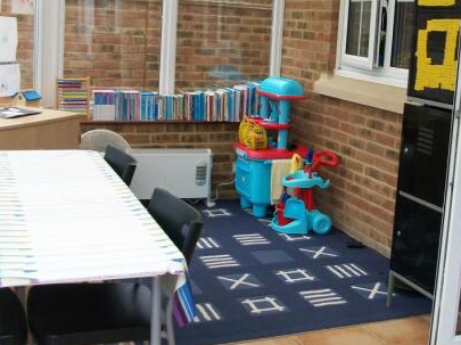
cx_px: 290
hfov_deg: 38.7
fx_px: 652
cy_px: 114
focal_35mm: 49
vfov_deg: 29.4
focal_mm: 5.7
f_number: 2.8
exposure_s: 1/200
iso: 80
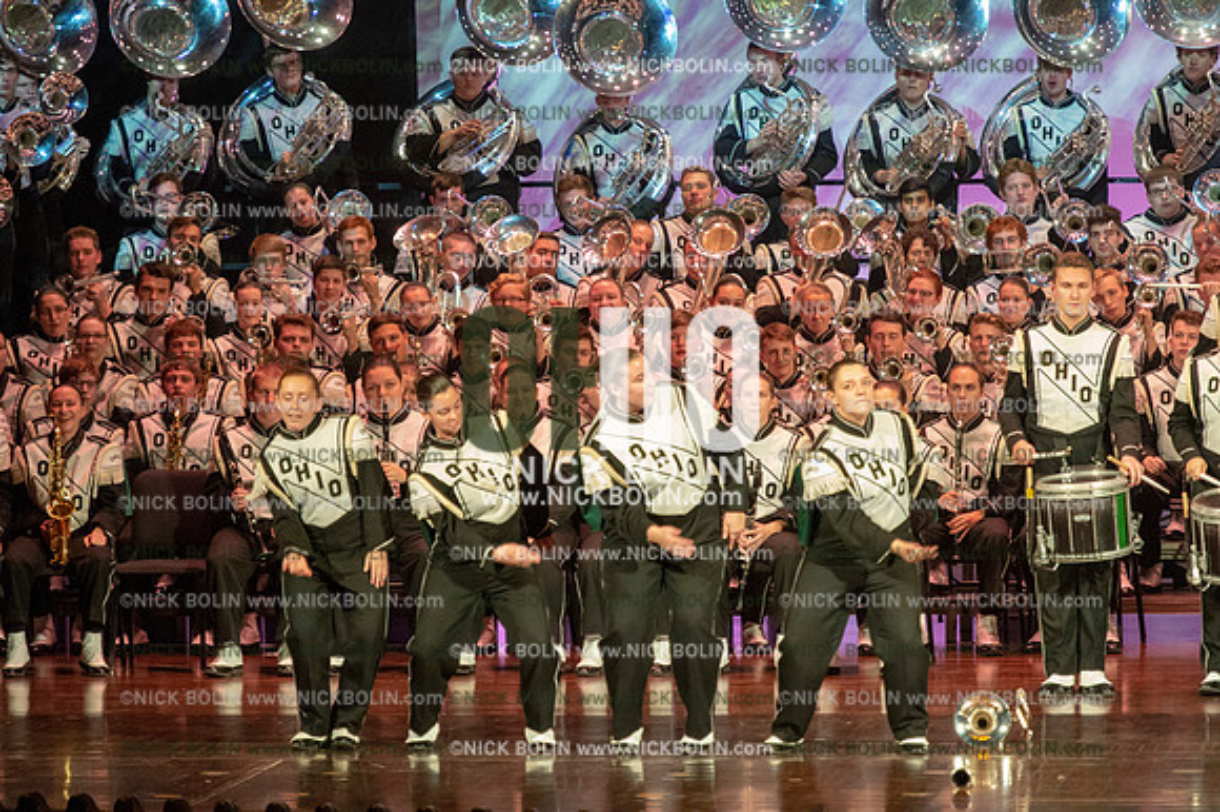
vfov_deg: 6.0
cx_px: 610
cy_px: 406
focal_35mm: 230
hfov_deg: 9.0
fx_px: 7790
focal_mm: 230
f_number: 5.6
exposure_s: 1/200
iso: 8000
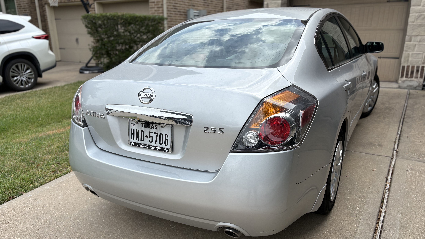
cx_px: 216
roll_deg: +1.4
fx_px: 327
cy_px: 142
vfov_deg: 40.0
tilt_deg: -16.9
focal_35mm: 29
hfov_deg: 66.1
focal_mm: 5.96
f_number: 1.6
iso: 50
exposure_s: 1/2538
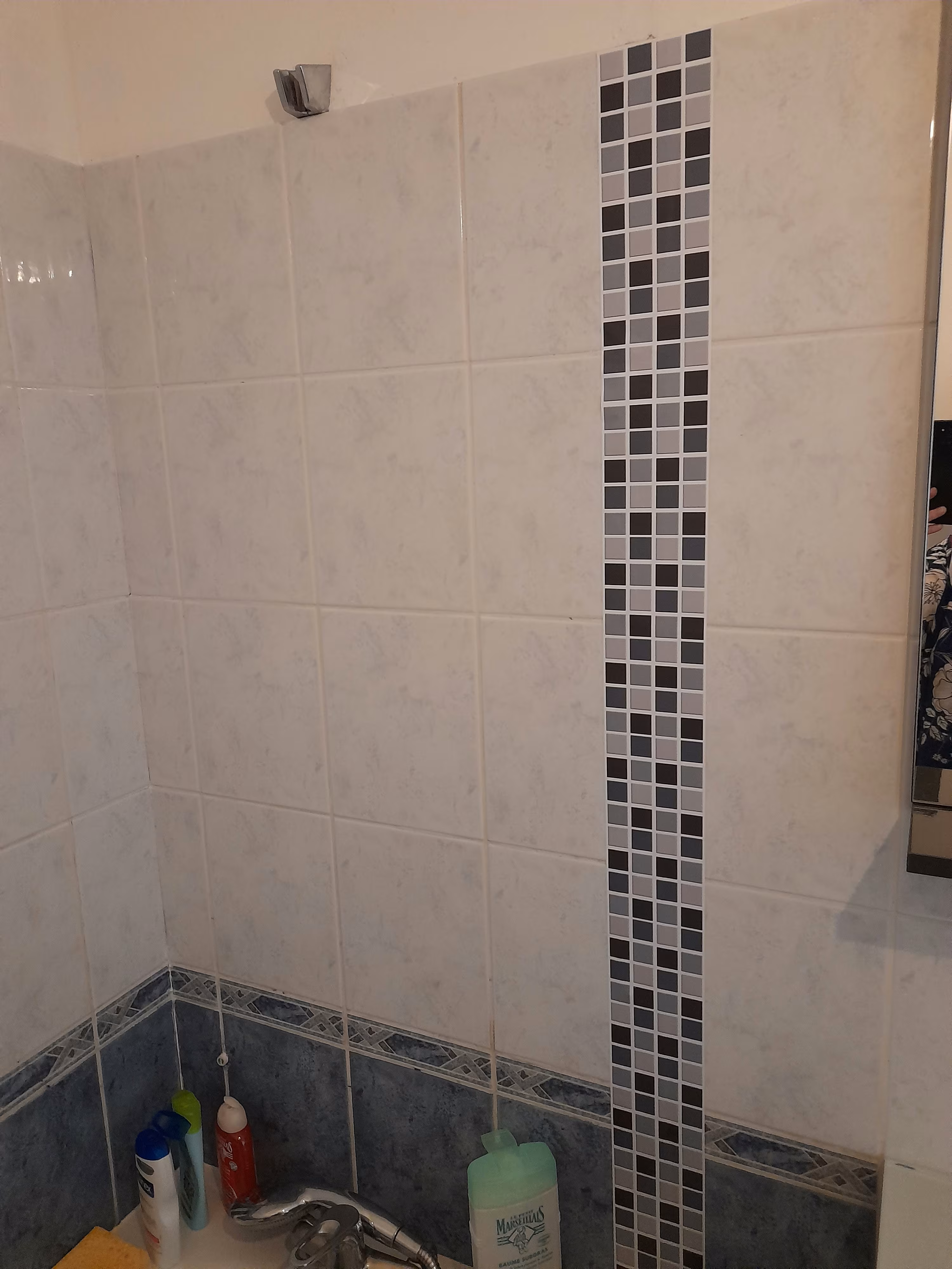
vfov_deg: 69.4
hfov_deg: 54.9
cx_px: 476
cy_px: 634
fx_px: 917
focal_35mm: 25
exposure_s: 1/60
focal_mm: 4.6
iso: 400
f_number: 2
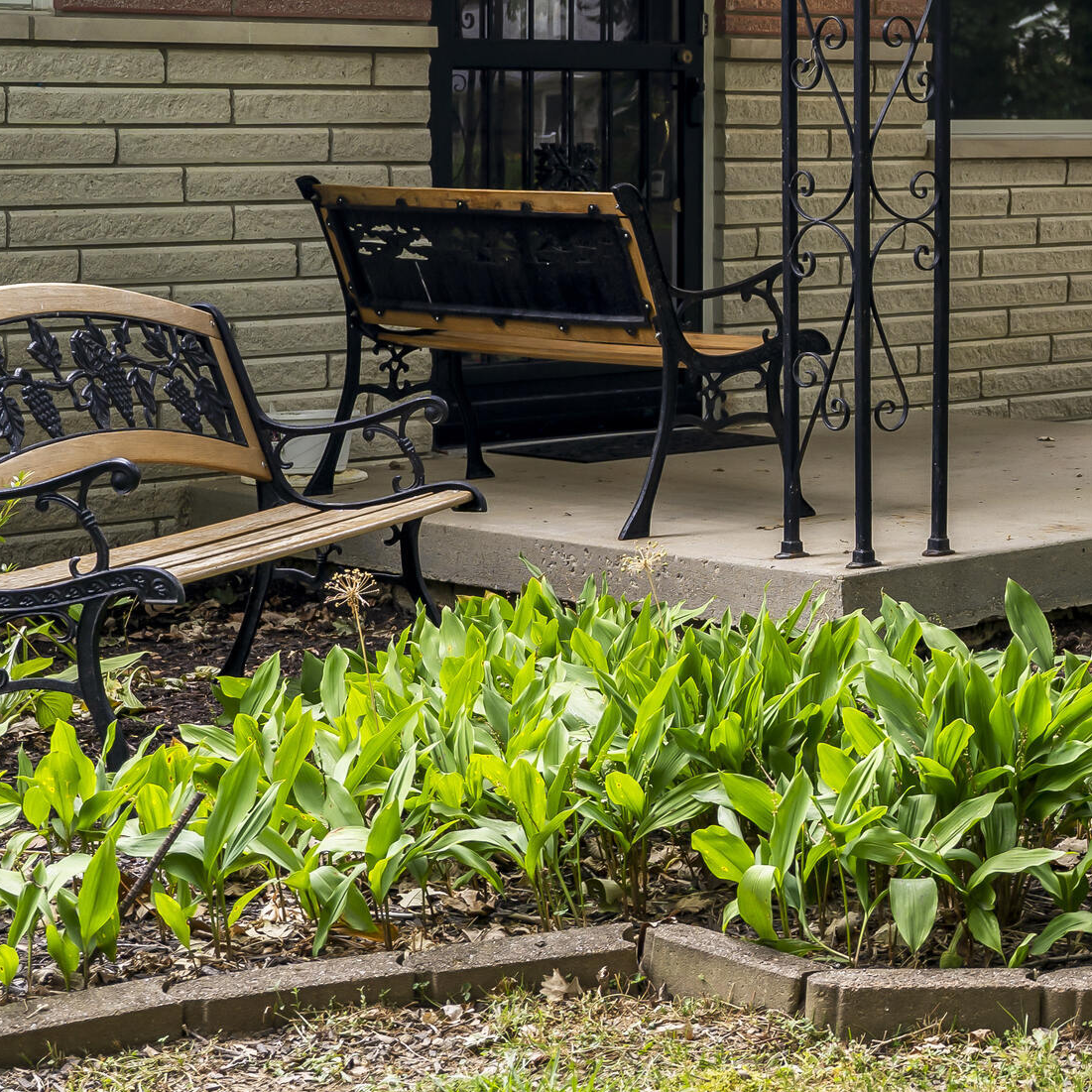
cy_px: 87
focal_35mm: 83
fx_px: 2962
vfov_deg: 20.4
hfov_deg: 19.5
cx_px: 1368
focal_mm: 35
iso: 100
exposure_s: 1/60
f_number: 4
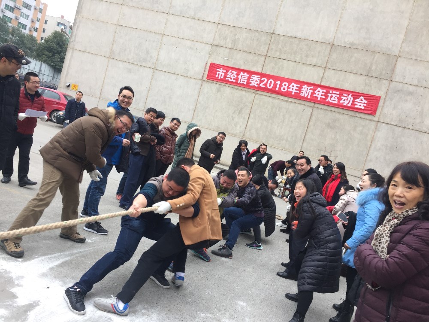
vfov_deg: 48.2
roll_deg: -14.7
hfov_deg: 61.7
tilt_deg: -2.0
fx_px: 359
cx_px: 214
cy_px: 161
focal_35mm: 29
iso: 40
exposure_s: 1/100
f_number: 2.2
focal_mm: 4.15
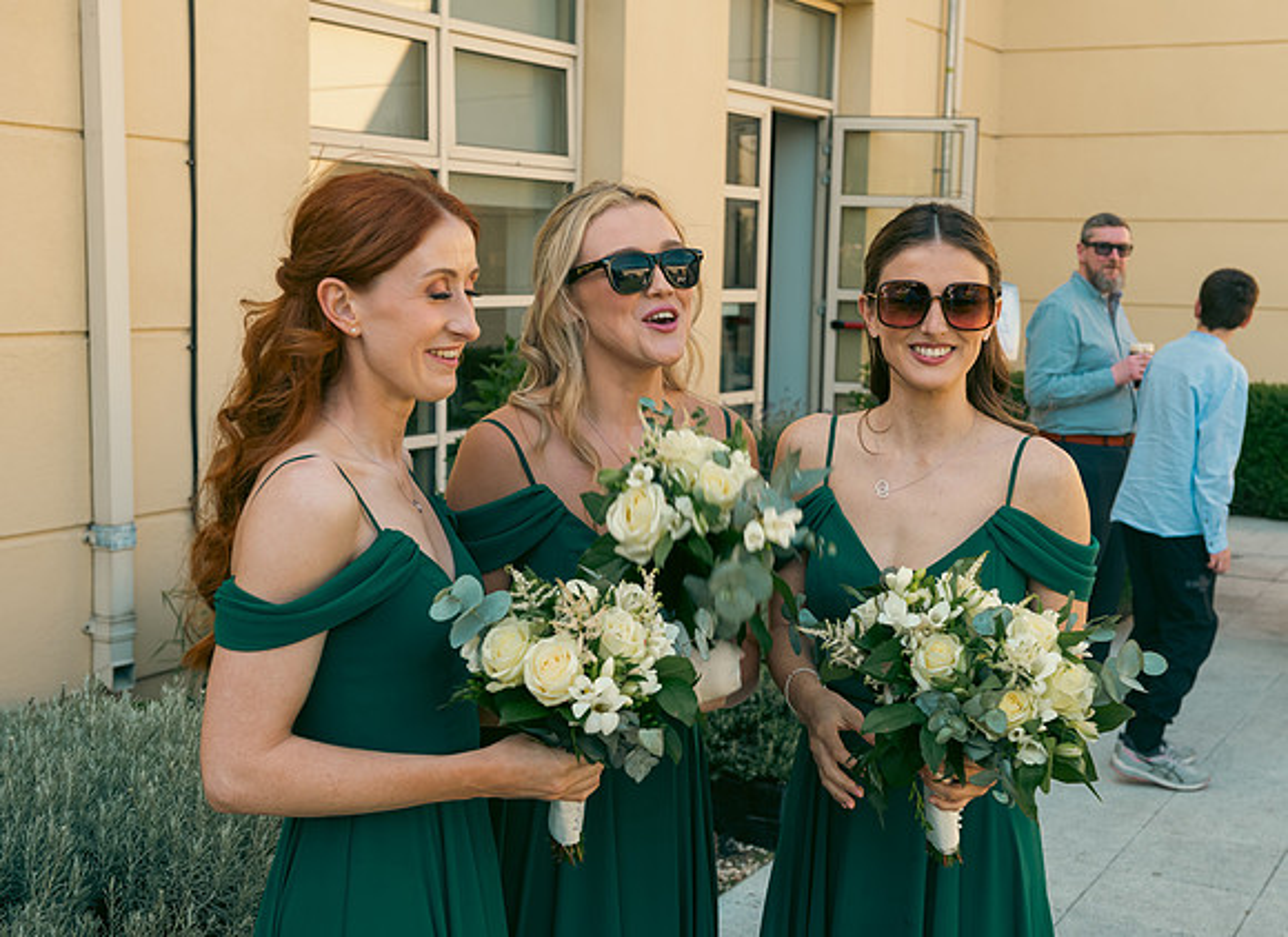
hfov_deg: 37.9
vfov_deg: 28.1
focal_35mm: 51
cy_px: 468
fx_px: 1876
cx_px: 704
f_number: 6.3
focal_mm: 48
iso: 200
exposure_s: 1/200
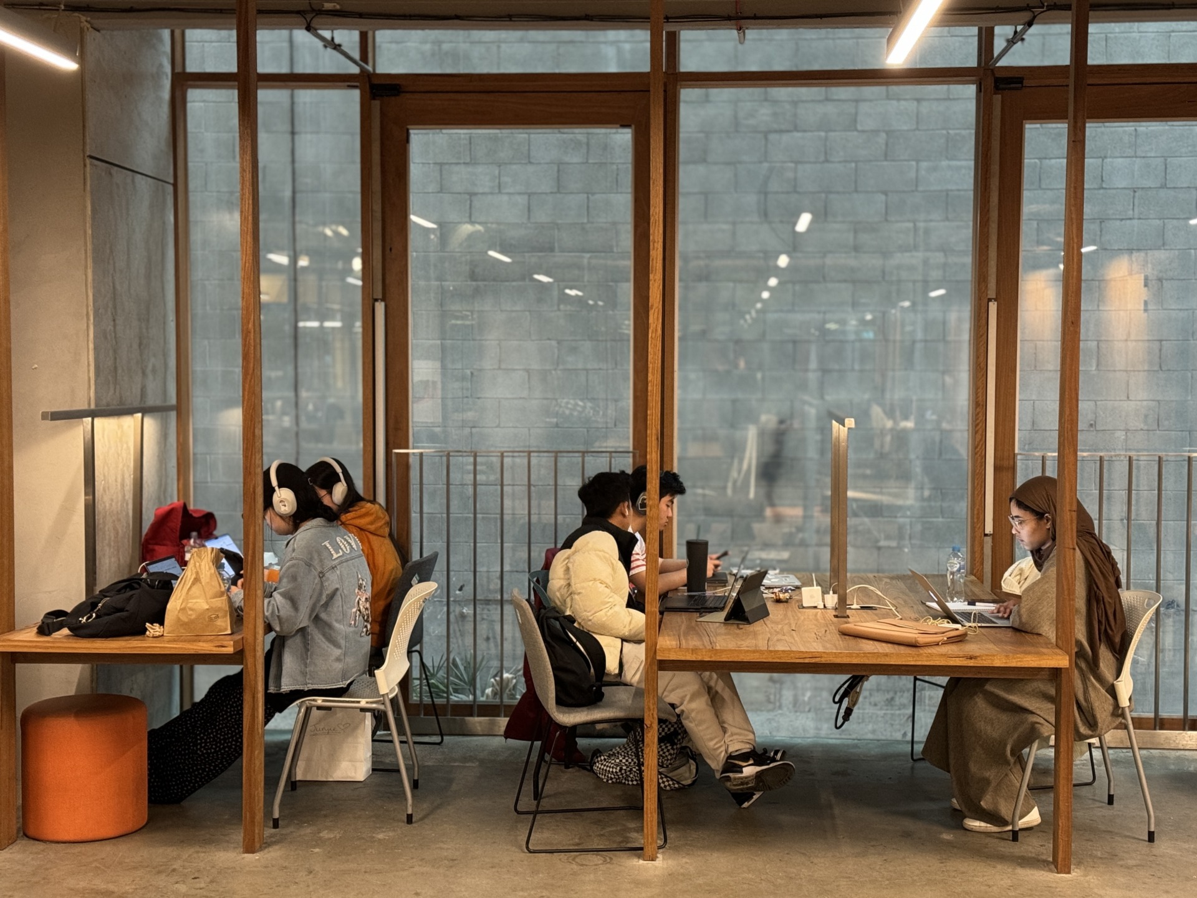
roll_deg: +0.5
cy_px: 449
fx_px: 1660
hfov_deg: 39.7
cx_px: 598
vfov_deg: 30.3
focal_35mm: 48
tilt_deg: -2.7
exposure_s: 1/33
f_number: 1.78
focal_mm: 6.76
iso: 500
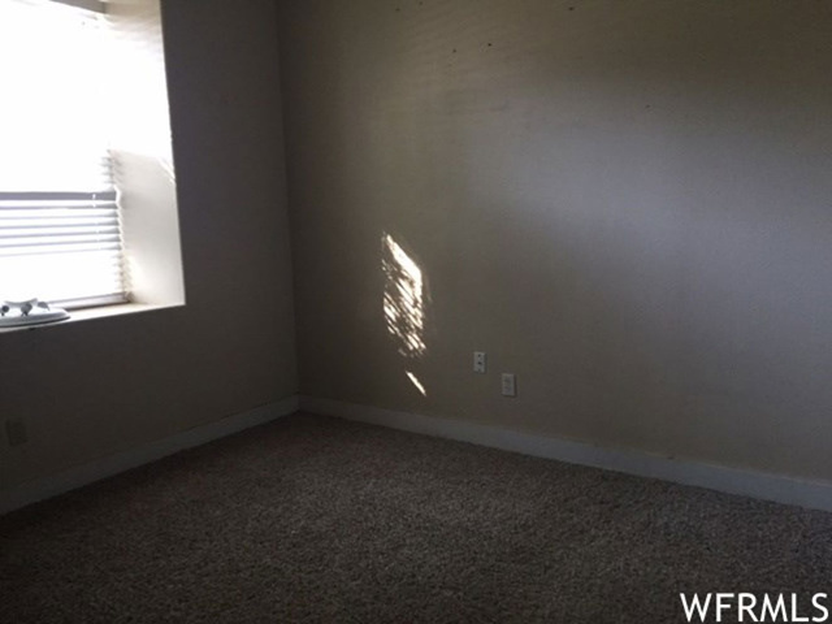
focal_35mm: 29
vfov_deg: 48.2
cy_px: 312
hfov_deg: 61.7
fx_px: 697
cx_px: 416
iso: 160
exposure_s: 1/30
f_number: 2.2
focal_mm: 4.15
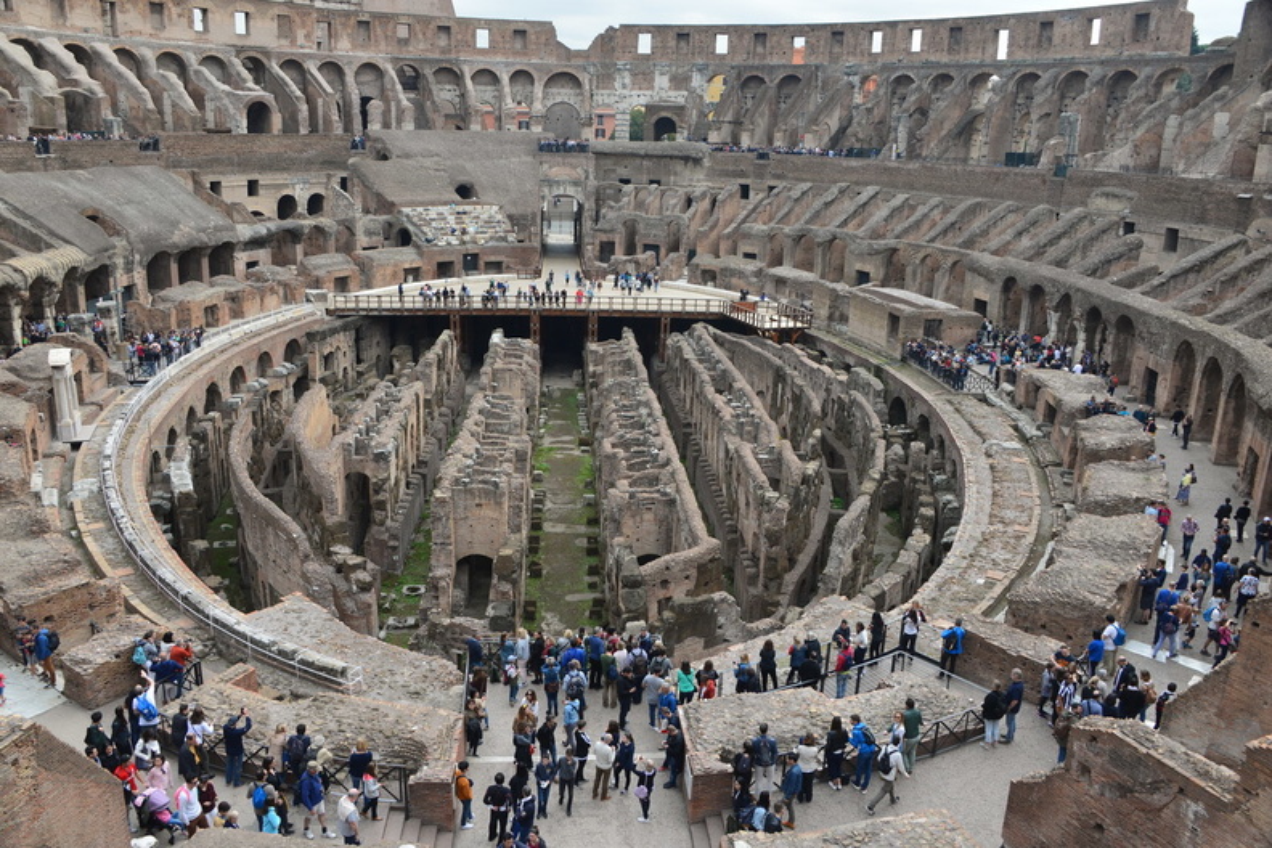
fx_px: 989
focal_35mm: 28
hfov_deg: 65.5
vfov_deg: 46.4
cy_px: 424
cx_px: 636
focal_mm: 28
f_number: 10
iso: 400
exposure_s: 1/60
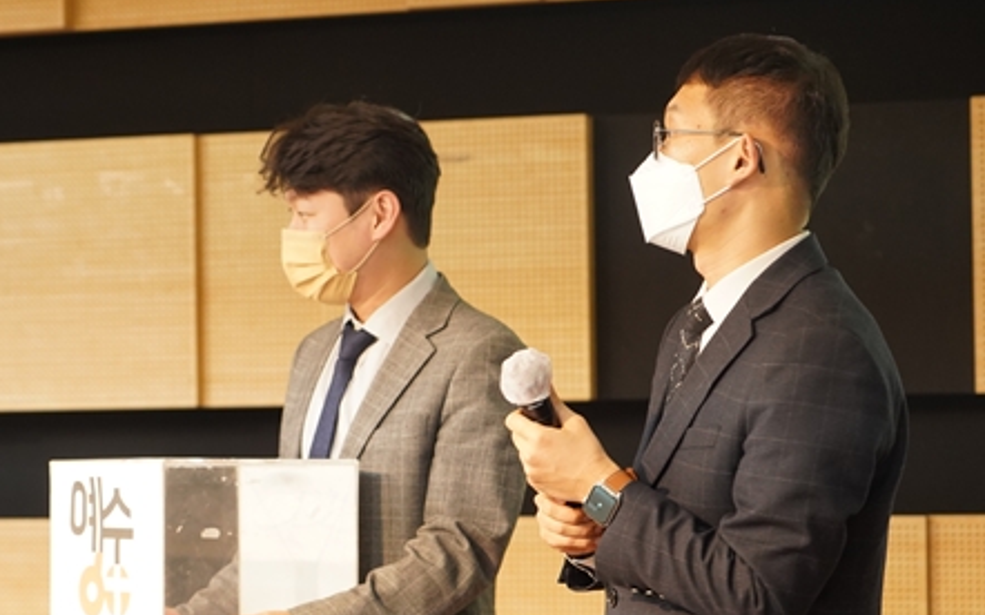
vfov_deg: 11.6
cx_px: 259
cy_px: 418
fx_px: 3033
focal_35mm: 113
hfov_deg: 18.3
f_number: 4
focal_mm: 70
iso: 2000
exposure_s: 1/80
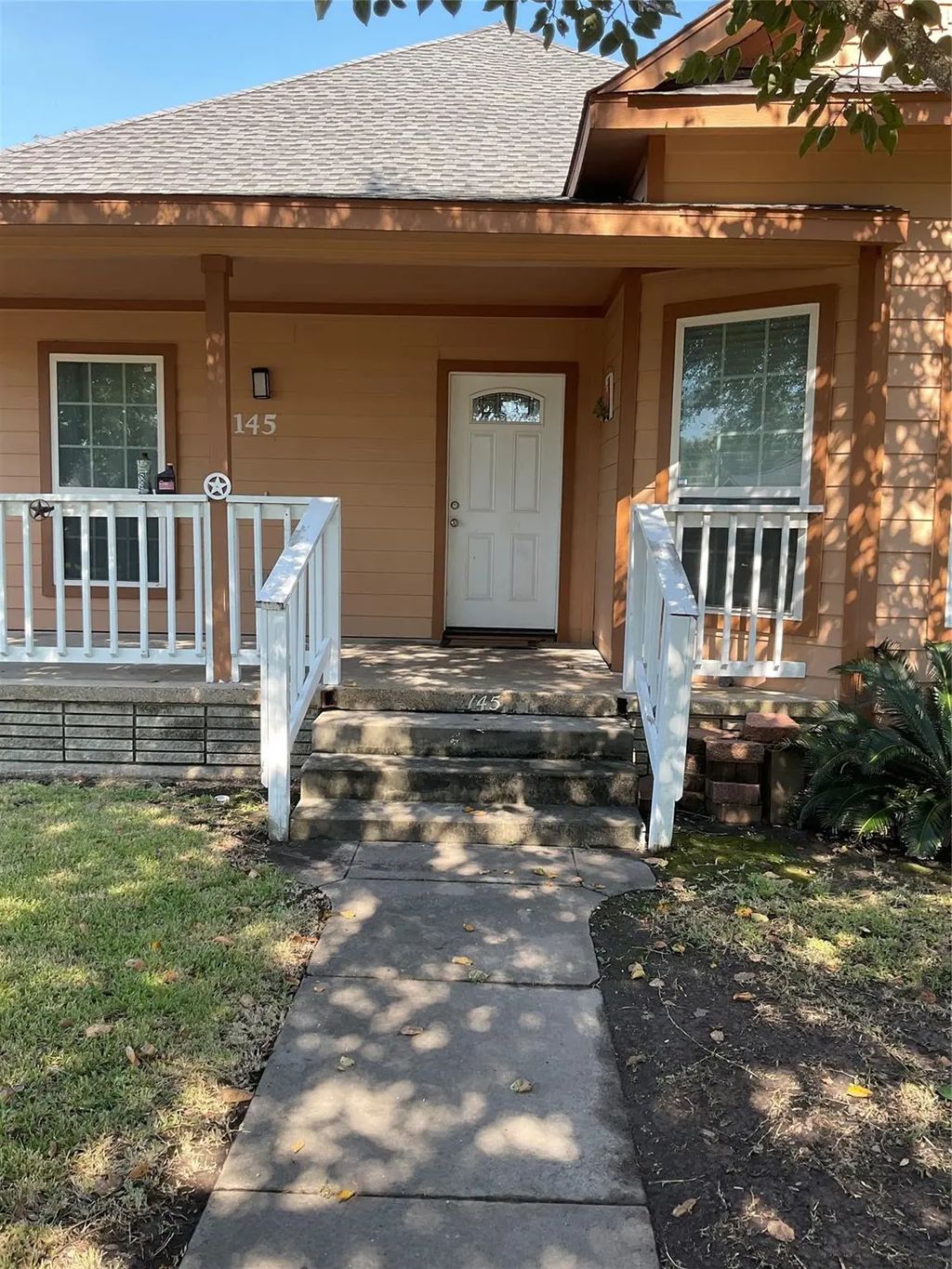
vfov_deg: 61.7
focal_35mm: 29
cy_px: 634
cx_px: 476
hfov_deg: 48.2
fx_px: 1063
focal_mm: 3
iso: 16
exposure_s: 1/186
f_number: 1.8
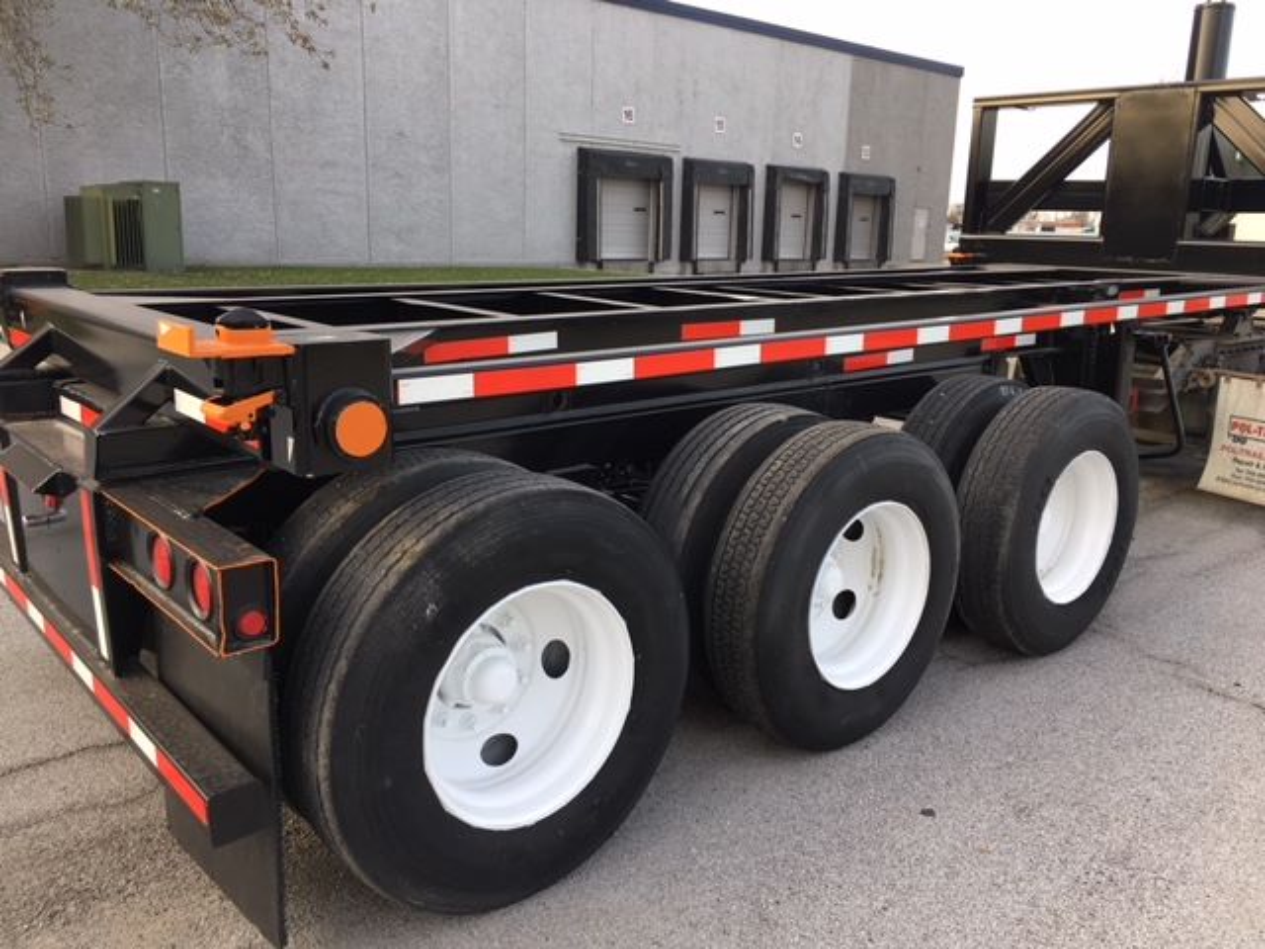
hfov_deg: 61.7
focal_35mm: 29
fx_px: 1060
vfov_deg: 48.2
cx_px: 632
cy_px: 474
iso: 25
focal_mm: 4.15
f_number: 2.2
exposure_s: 1/169
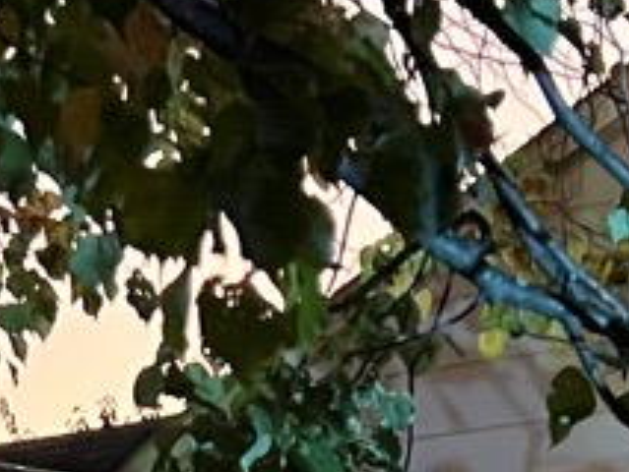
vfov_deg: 7.5
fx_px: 3327
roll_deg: +0.6
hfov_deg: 10.6
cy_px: 1238
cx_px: -189
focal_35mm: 183
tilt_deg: -5.3
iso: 800
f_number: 1.5
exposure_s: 1/30
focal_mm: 5.7
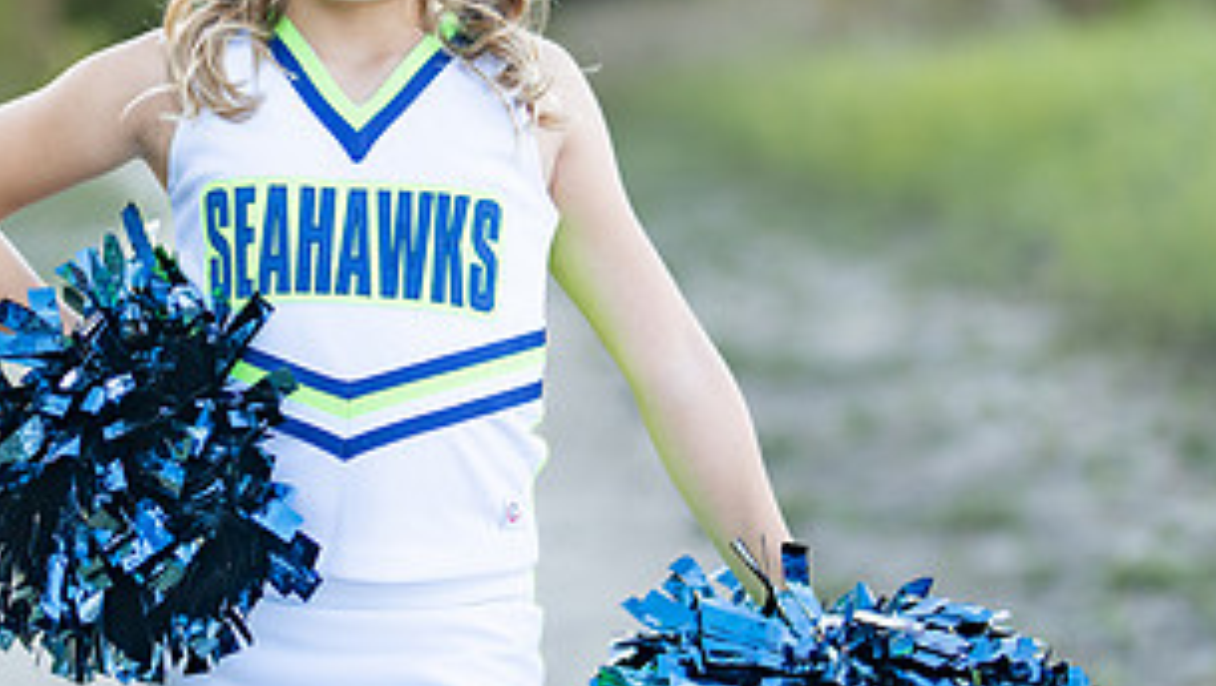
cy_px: 270
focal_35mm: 126
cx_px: 397
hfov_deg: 17.0
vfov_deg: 9.6
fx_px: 4065
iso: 100
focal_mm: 50
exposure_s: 1/800
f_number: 1.2
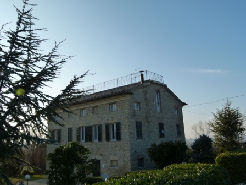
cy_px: 92
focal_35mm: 32
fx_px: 227
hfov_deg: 56.8
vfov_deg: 44.2
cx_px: 123
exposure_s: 1/800
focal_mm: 5.7
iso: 160
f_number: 4
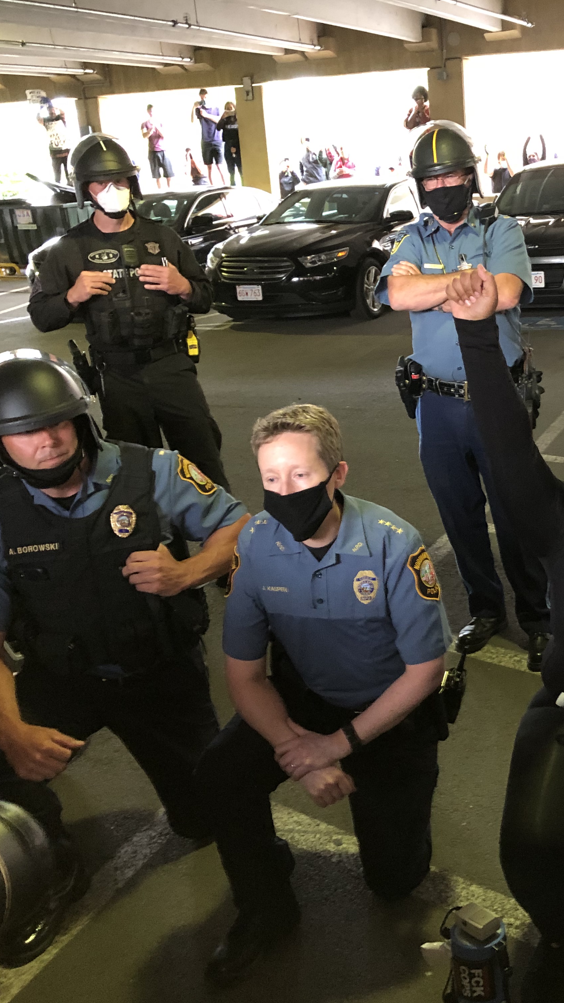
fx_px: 1090
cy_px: 498
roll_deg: +2.9
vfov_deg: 49.4
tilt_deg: -16.5
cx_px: 549
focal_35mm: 41
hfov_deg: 27.5
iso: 320
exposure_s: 1/30
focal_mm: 3.99
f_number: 1.8
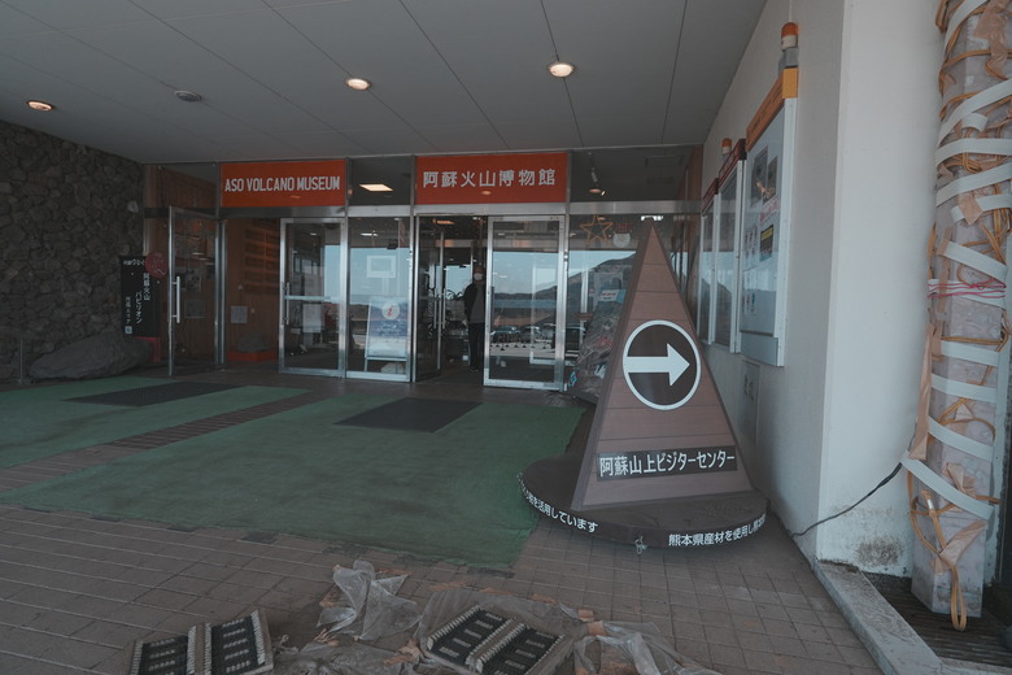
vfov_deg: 61.9
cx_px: 506
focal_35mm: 20
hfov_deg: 84.0
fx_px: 562
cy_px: 338
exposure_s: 1/1000
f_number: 5.6
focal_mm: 20
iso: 320
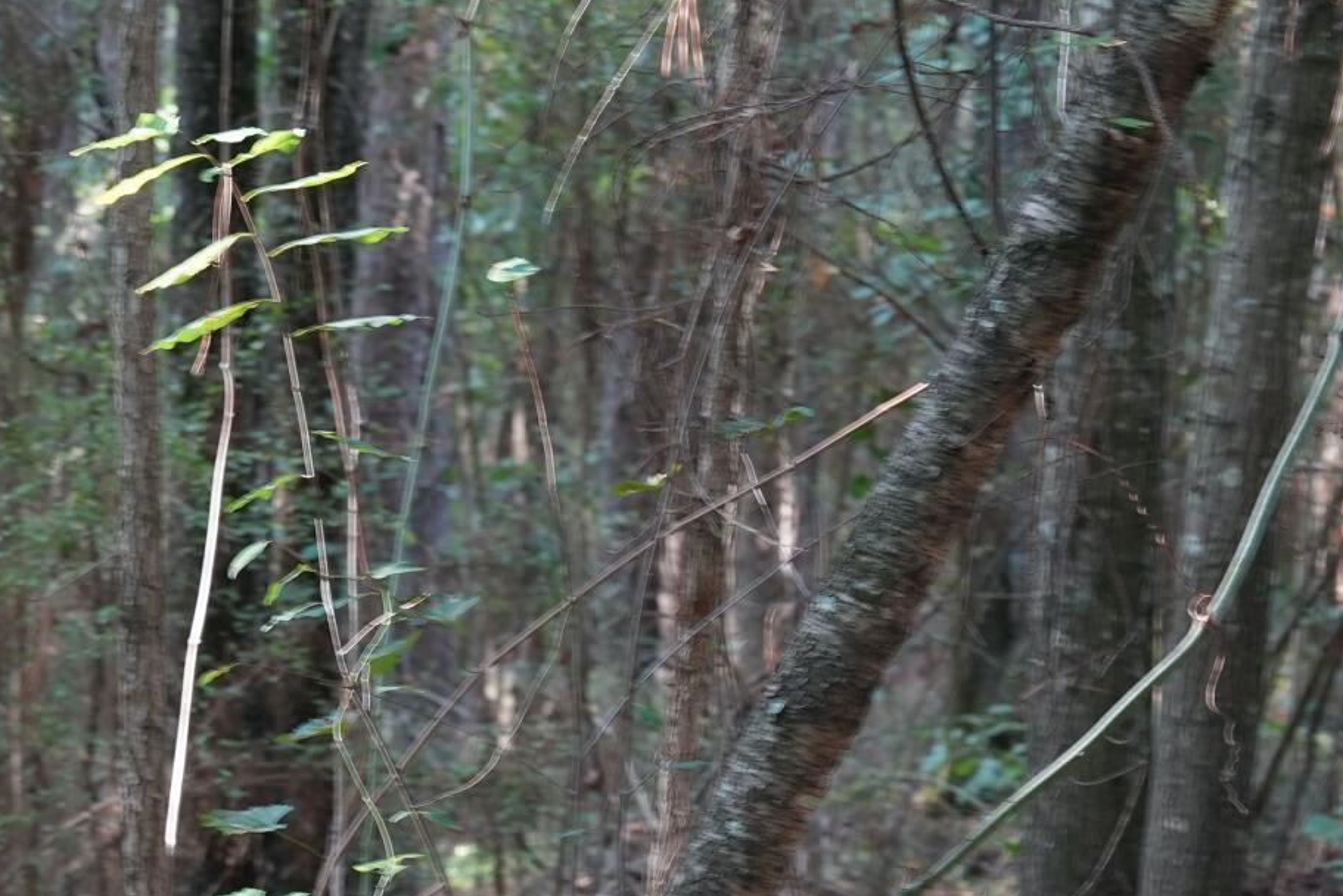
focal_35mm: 158
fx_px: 5896
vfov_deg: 8.6
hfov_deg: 12.2
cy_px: 1104
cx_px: -826
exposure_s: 1/10
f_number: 5
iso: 250
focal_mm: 48
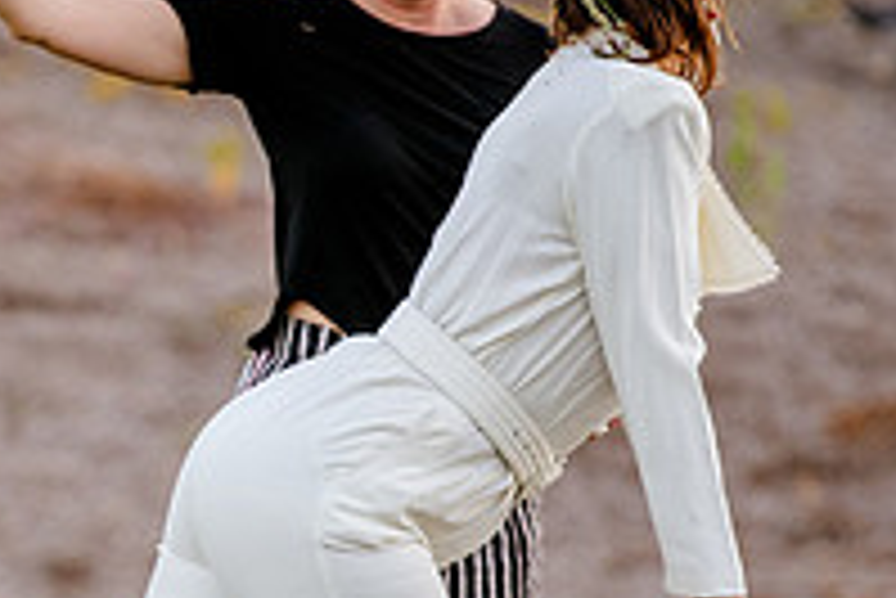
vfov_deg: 2.0
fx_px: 16861
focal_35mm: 677
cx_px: 111
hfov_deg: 3.0
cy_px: 293
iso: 400
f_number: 2.8
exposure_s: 1/320
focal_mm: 185
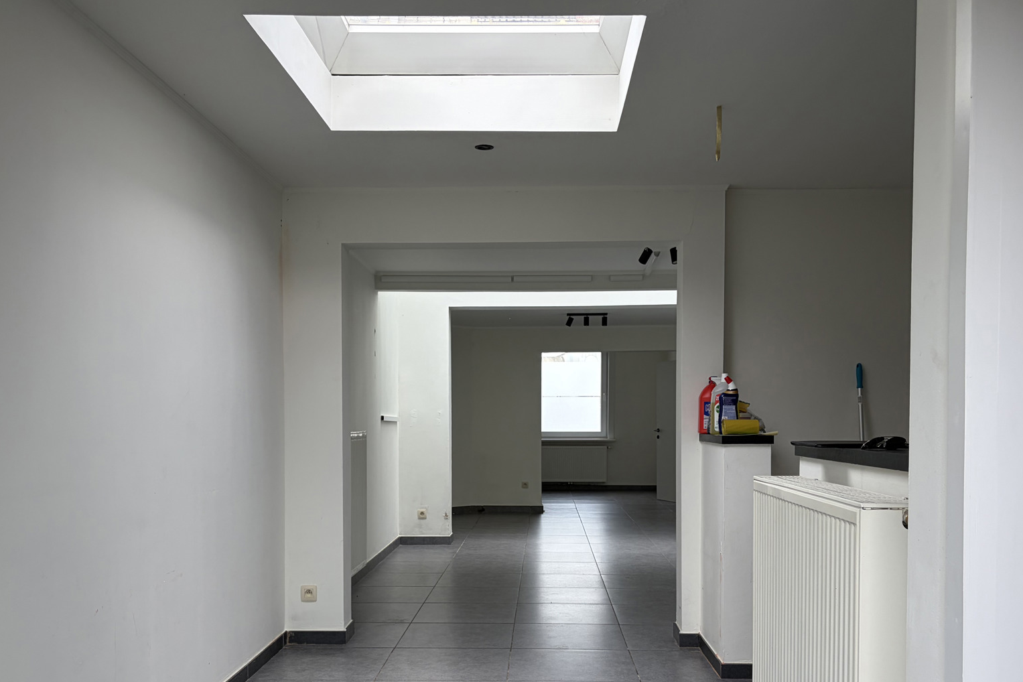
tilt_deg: -2.2
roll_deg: +1.1
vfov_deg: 38.5
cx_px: 496
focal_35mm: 34
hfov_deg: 55.8
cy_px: 446
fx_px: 966
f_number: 1.6
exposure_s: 1/438
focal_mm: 5.96
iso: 64
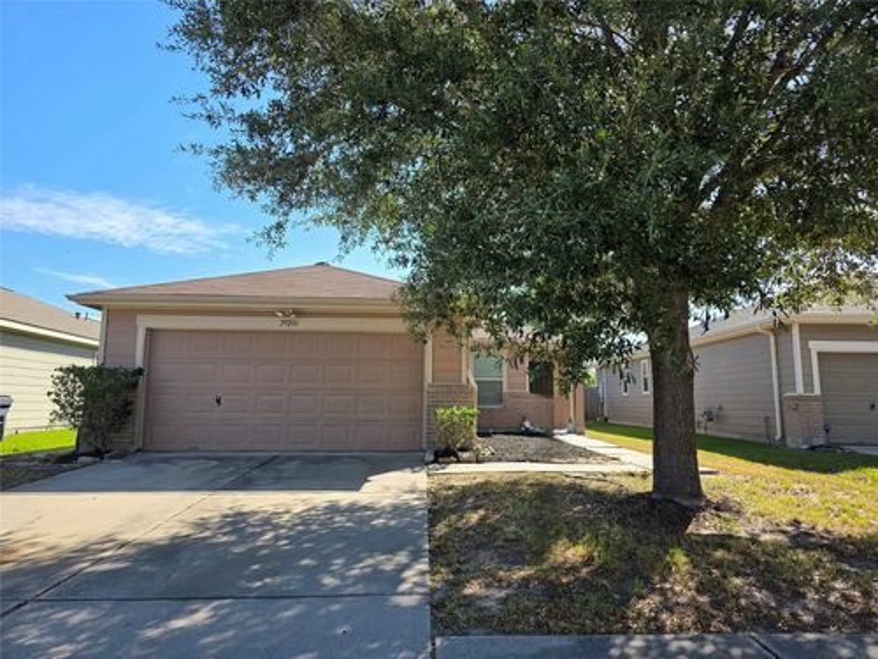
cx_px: 439
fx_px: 583
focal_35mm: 23
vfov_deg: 58.9
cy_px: 330
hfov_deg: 73.9
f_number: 1.7
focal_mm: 6.3
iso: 80
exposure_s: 1/2500
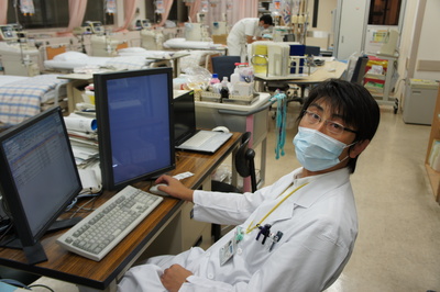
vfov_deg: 41.6
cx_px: 220
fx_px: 385
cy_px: 146
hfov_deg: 59.5
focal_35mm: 32
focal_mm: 21
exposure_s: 1/40
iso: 200
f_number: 4
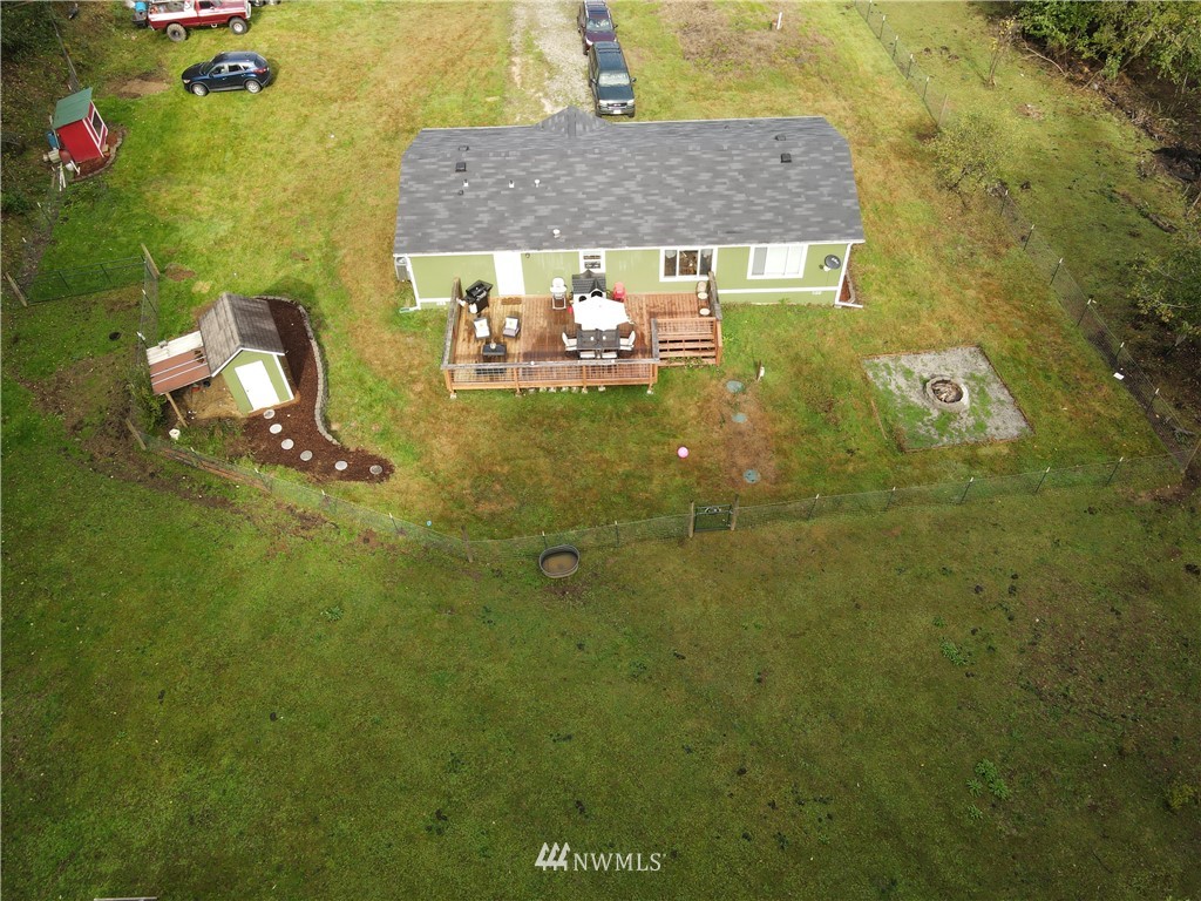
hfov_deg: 71.6
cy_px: 450
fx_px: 833
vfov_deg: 56.8
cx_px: 600
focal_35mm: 24
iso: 100
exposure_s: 1/180
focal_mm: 4.5
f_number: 2.8
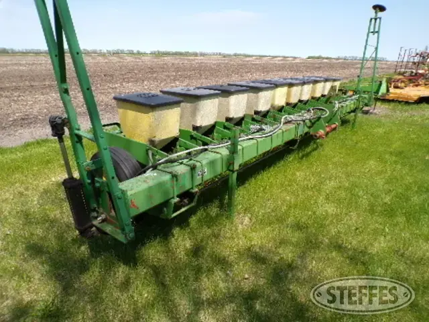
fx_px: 297
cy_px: 161
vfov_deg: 56.8
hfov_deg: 71.6
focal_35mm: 24
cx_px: 214
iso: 100
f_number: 4.4
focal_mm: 4.3
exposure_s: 1/450
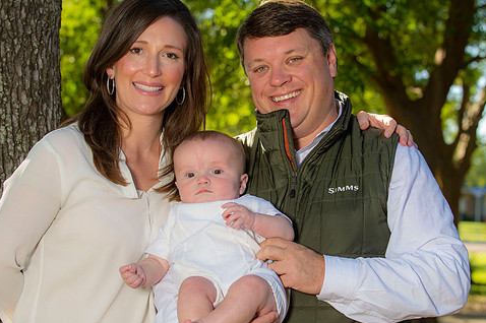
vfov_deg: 16.0
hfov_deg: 23.9
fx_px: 1147
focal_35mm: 85
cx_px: 275
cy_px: 180
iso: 200
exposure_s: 1/250
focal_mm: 70
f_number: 8
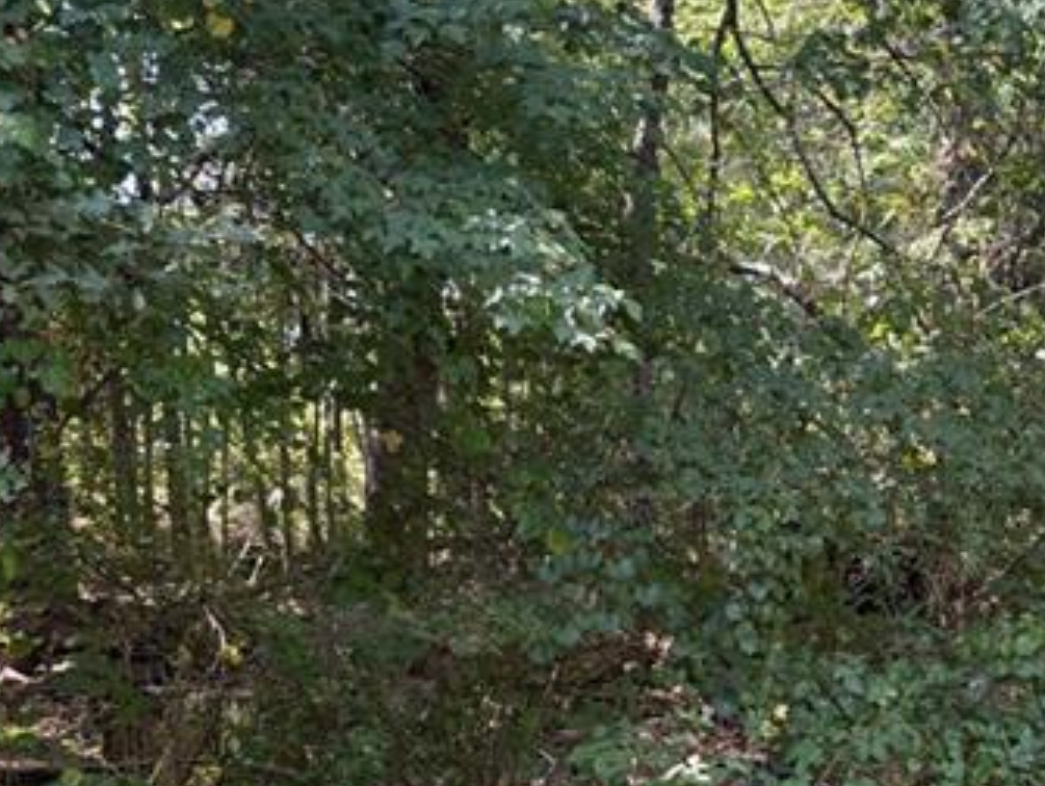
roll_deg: +0.6
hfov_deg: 30.6
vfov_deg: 23.5
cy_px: 568
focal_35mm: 62
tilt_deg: -0.6
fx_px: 1874
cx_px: 802
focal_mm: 5.96
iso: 100
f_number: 1.6
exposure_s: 1/153
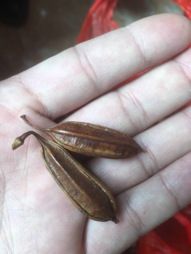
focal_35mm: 29
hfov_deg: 48.2
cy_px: 127
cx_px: 96
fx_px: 213
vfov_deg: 61.7
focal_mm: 4.15
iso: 25
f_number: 2.2
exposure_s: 1/50
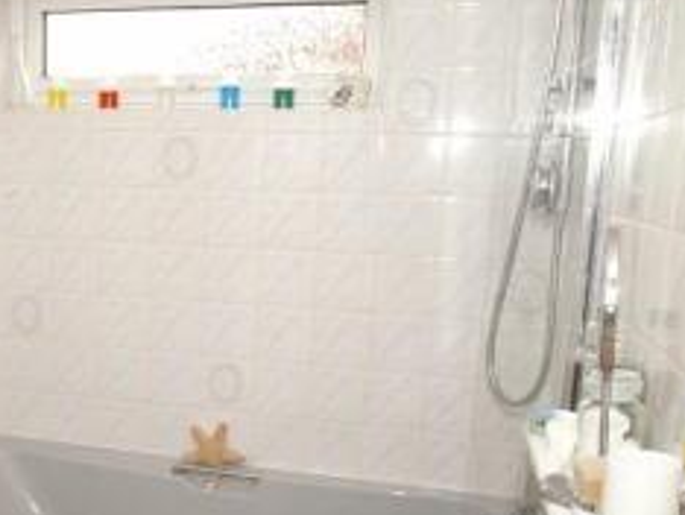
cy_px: 331
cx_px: 129
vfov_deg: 32.5
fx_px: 878
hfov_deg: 40.7
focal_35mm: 44
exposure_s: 1/60
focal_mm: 11
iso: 200
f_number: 4.5
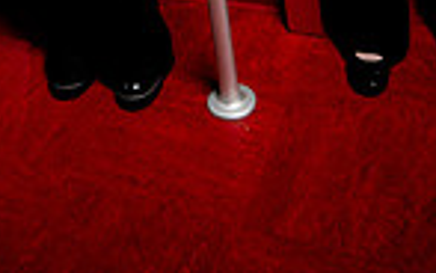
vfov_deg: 13.0
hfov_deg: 27.0
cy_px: -392
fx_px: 892
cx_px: 89
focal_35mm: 75
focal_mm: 24
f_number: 4.5
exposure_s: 1/250
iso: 250
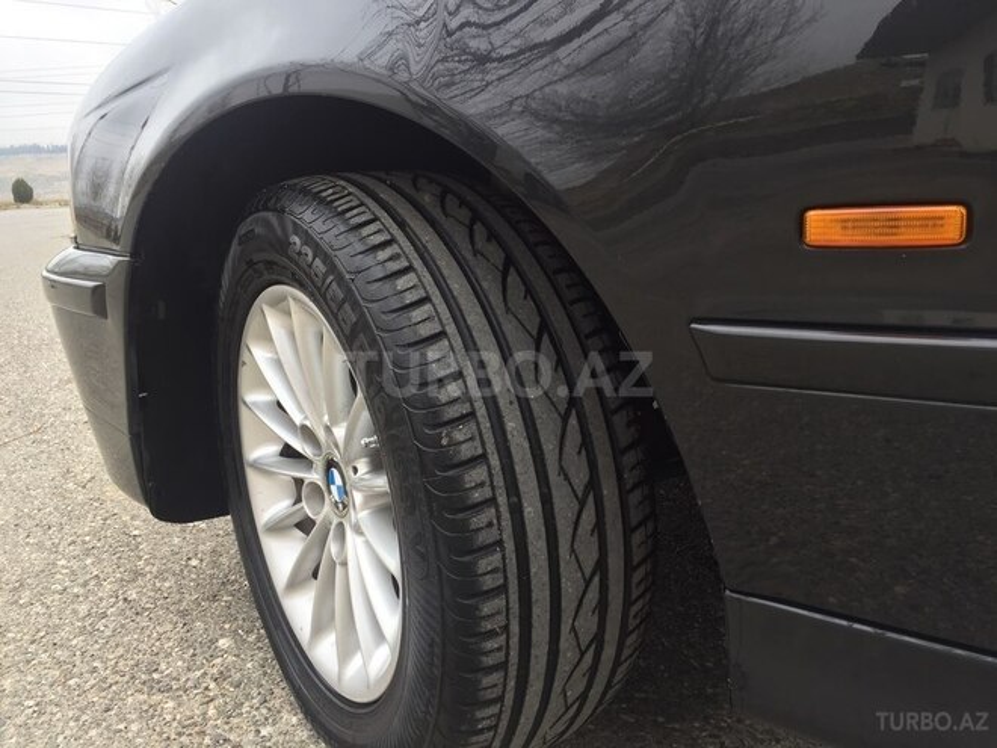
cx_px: 498
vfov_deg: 48.2
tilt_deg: -15.2
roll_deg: +0.4
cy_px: 374
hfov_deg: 61.7
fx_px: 835
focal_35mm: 29
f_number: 2.2
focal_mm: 4.15
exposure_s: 1/120
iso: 32
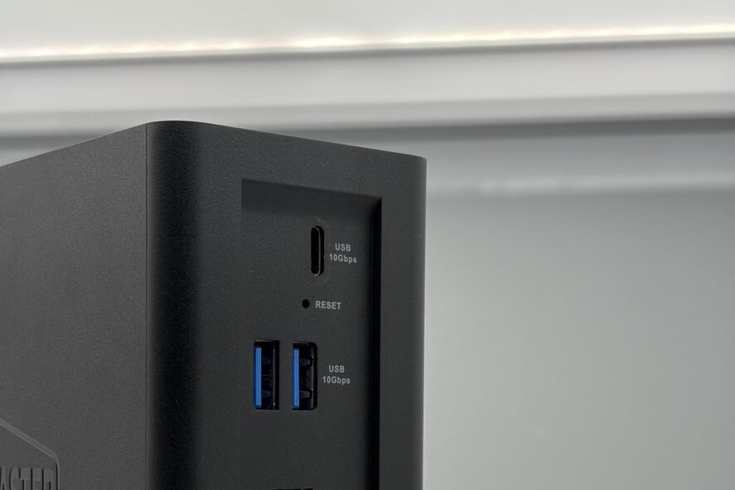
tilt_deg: +0.2
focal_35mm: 73
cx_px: 366
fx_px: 1491
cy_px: 435
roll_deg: -0.7
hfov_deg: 27.7
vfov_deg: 18.4
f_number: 1.6
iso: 25
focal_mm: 5.96
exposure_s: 1/126
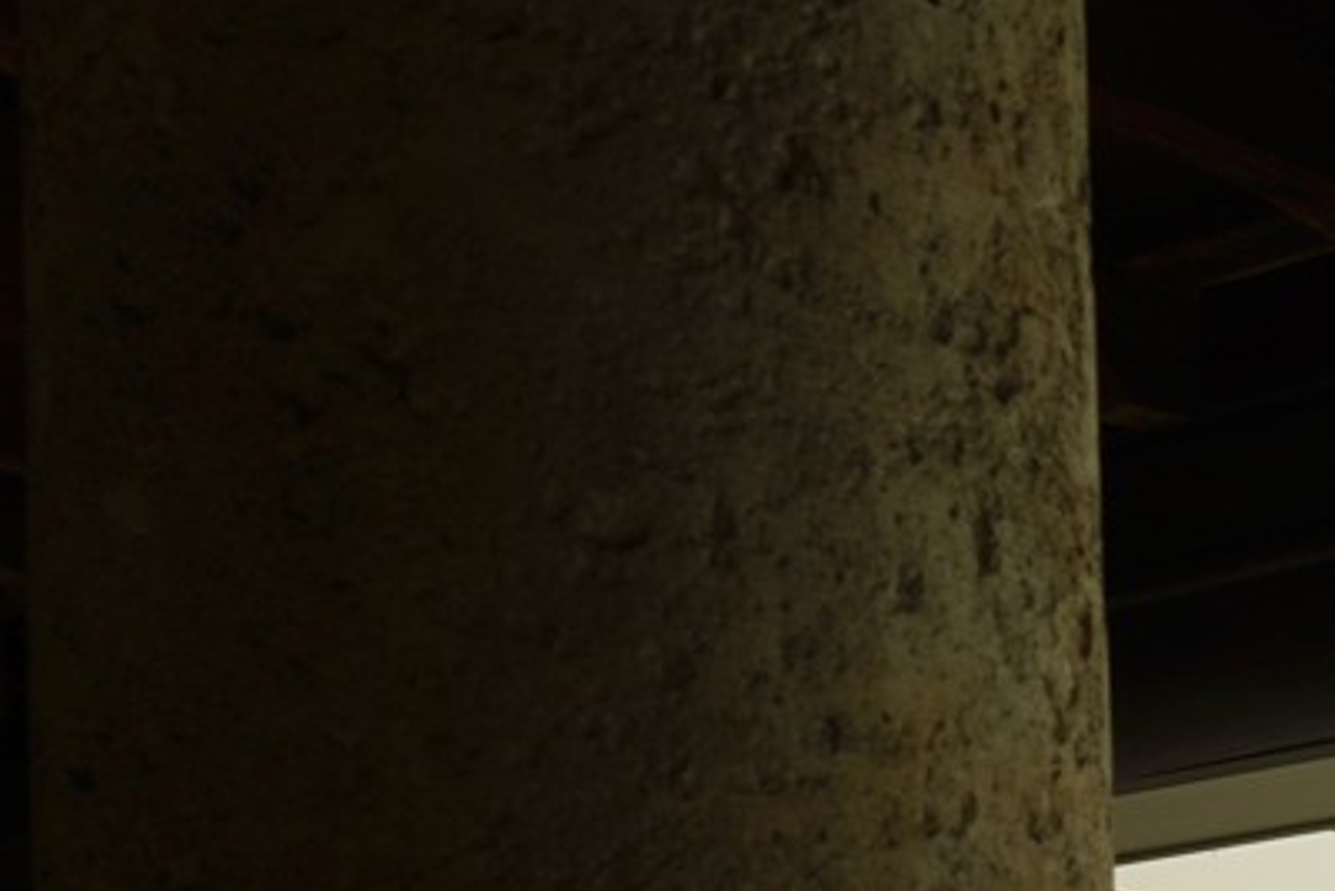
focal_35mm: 140
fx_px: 5193
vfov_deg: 9.1
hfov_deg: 11.7
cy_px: 1895
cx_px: 3304
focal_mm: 28
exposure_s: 1/100
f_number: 9
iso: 100
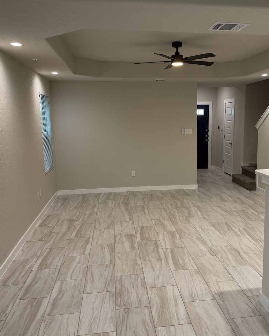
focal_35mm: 32
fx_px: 319
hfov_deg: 45.5
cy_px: 168
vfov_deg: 55.7
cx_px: 166
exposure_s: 1/60
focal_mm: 6.76
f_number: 1.78
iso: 125
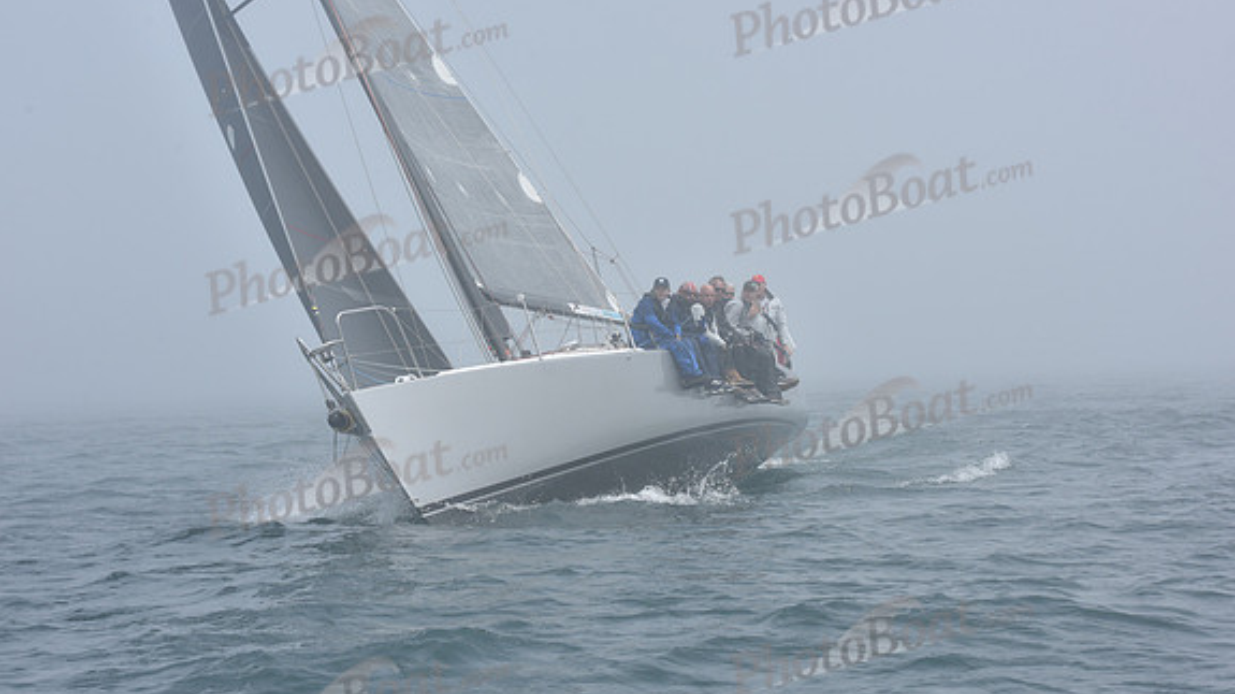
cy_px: 341
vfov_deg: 16.3
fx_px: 2423
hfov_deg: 28.6
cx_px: 621
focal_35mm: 74
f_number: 10
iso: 250
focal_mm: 70
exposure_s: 1/800
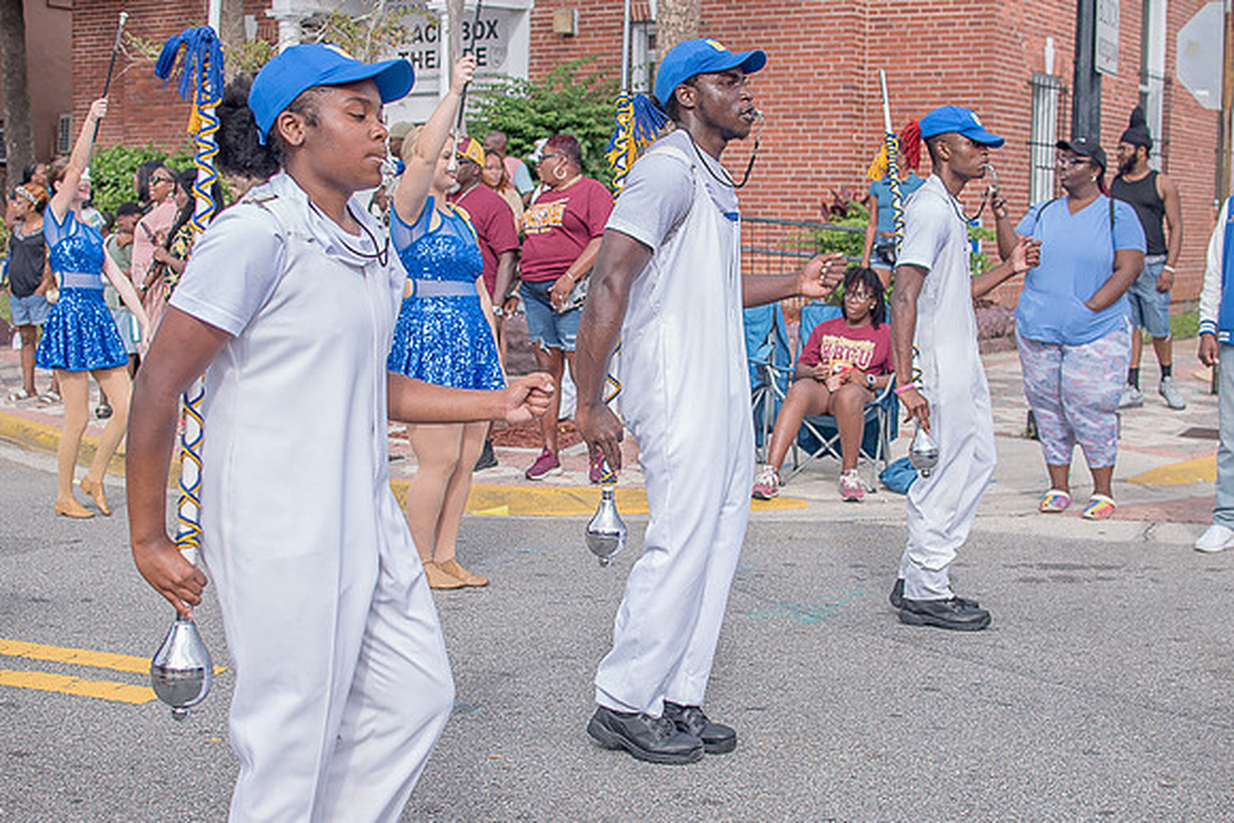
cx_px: 617
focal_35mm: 52
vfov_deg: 26.0
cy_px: 412
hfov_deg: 38.2
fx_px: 1783
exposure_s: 1/500
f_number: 4
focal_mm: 35
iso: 100
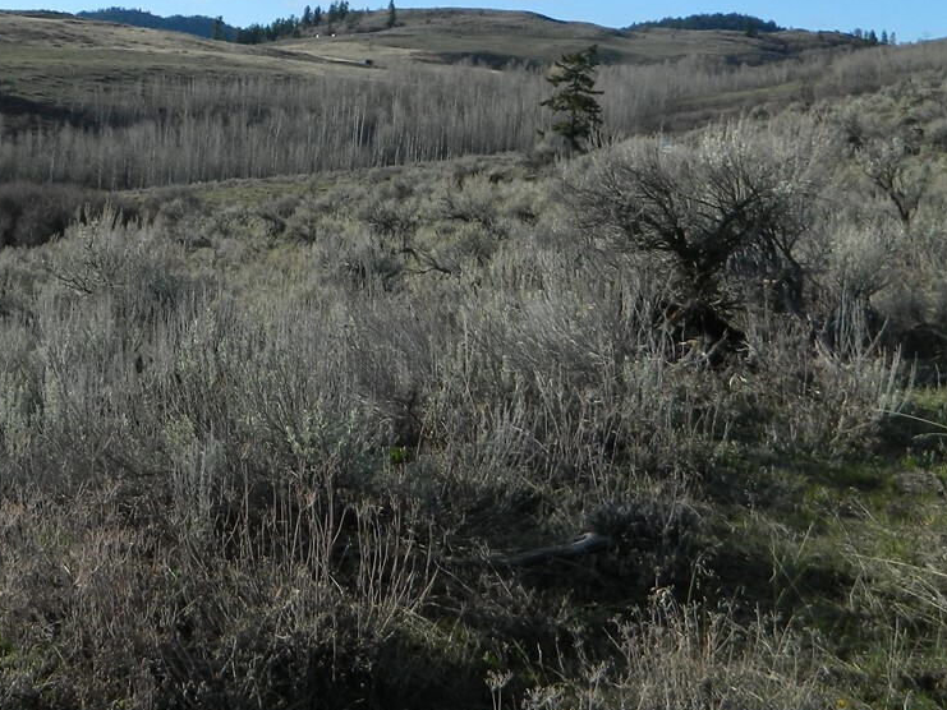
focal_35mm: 54
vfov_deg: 26.8
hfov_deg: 34.4
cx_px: 185
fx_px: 1478
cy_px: 198
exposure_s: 1/160
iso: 80
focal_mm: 4.5
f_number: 8.7
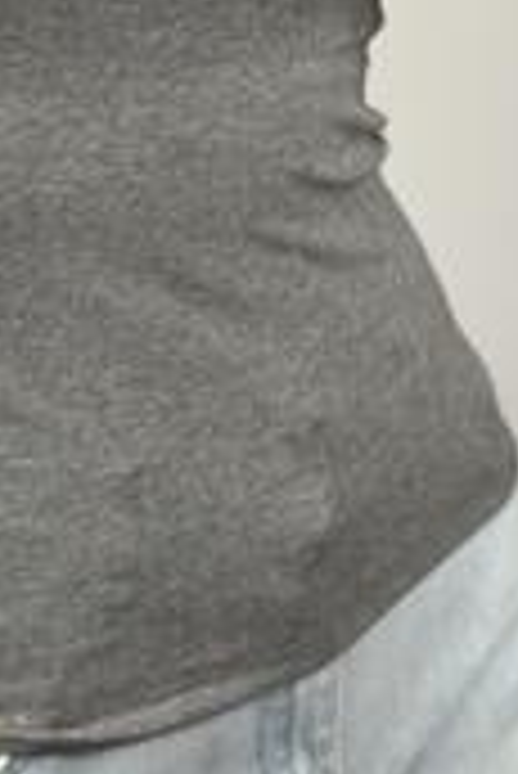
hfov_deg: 11.4
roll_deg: +0.0
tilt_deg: -41.5
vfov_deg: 16.5
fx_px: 2585
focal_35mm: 120
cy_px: -83
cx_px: 189
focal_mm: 6.86
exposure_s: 1/100
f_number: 1.78
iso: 125
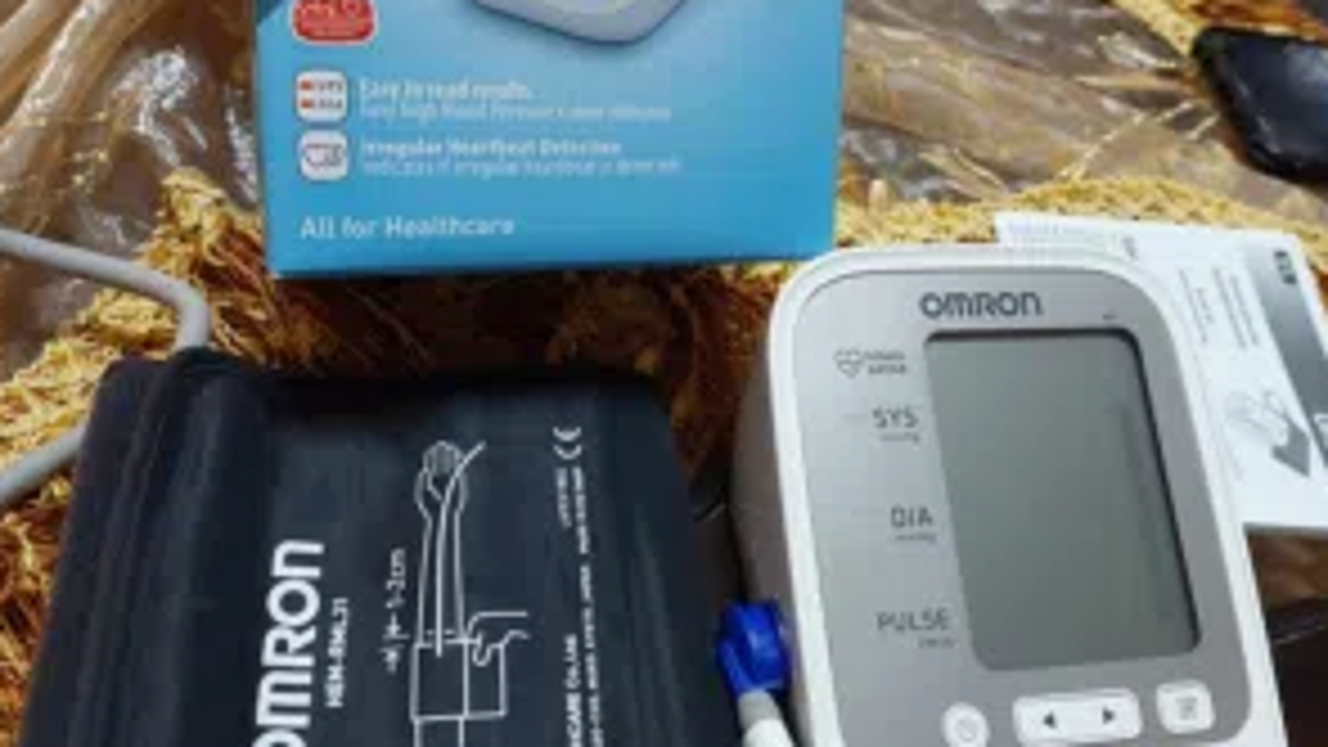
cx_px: 662
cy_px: 306
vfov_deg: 34.6
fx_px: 1197
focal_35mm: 34
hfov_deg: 58.0
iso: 320
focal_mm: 5.06
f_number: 1.8
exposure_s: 1/50
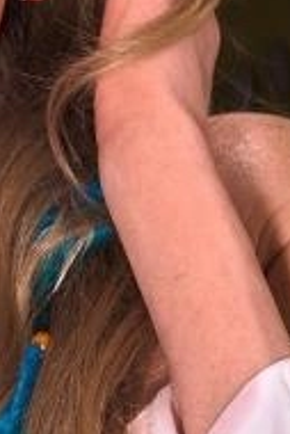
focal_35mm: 331
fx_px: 3992
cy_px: 169
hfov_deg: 4.1
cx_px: -123
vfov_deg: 6.2
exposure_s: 1/200
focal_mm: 70
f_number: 8
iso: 100
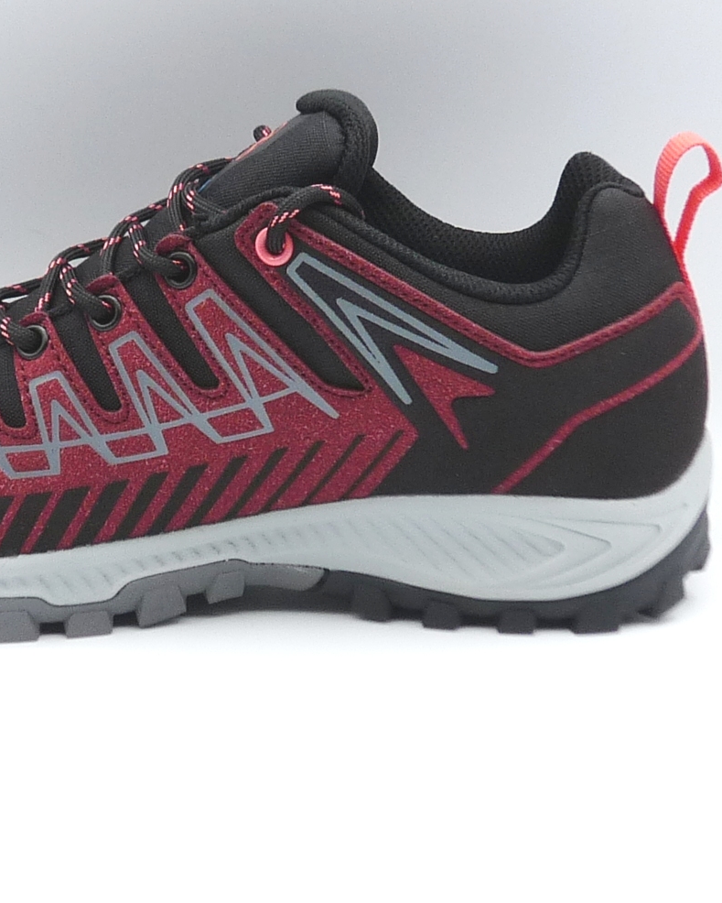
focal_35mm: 76
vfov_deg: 25.1
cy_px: 434
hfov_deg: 20.1
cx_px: 254
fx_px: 2030
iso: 100
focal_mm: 4.8
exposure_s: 1/100
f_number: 4
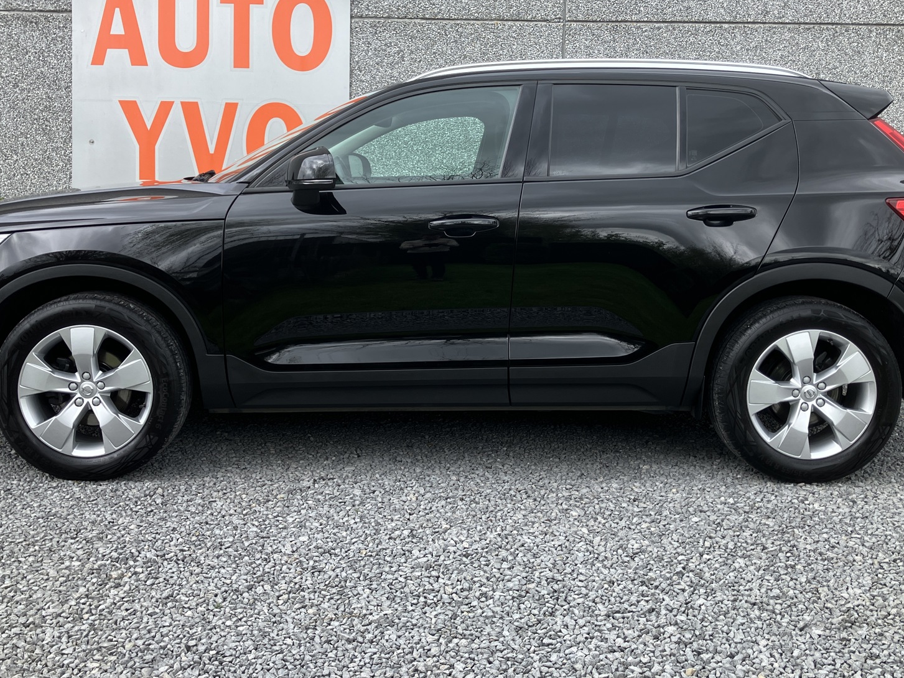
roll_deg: +0.6
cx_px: 453
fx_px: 966
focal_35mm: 37
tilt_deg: -2.6
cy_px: 241
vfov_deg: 38.3
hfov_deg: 50.1
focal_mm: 3.99
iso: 32
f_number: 1.8
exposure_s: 1/392
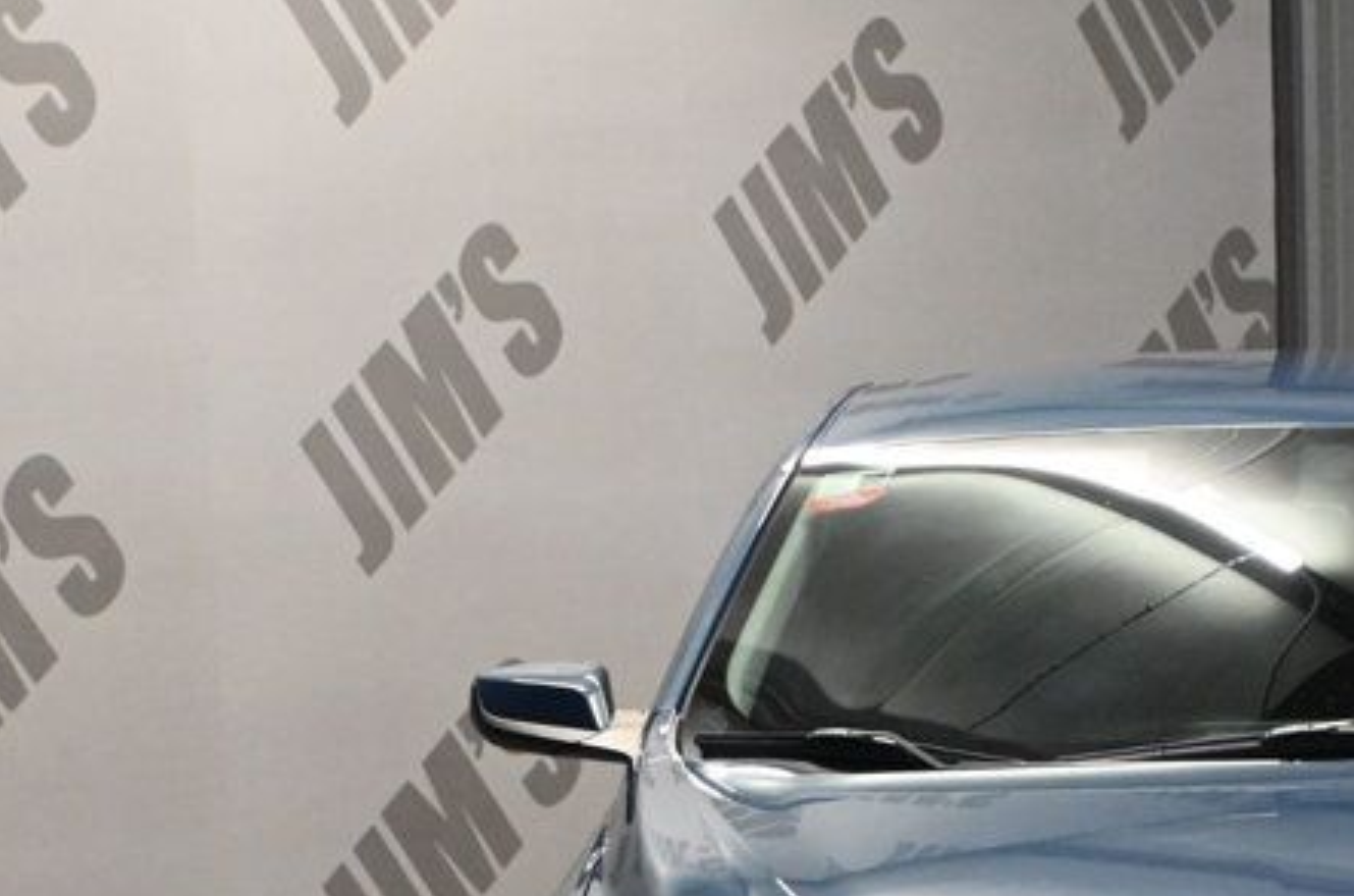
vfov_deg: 12.7
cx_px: 1290
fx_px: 3967
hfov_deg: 18.9
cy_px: 936
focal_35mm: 106
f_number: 4.8
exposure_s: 1/60
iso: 3600
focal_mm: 30.5
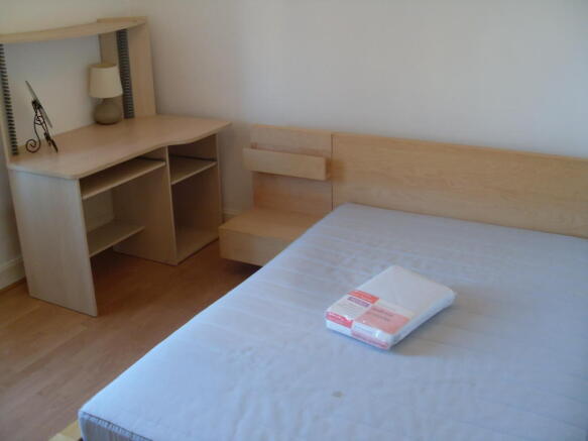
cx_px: 294
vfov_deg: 38.7
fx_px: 628
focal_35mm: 37
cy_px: 220
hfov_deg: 50.1
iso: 200
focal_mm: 6.3
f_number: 2.8
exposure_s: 1/45
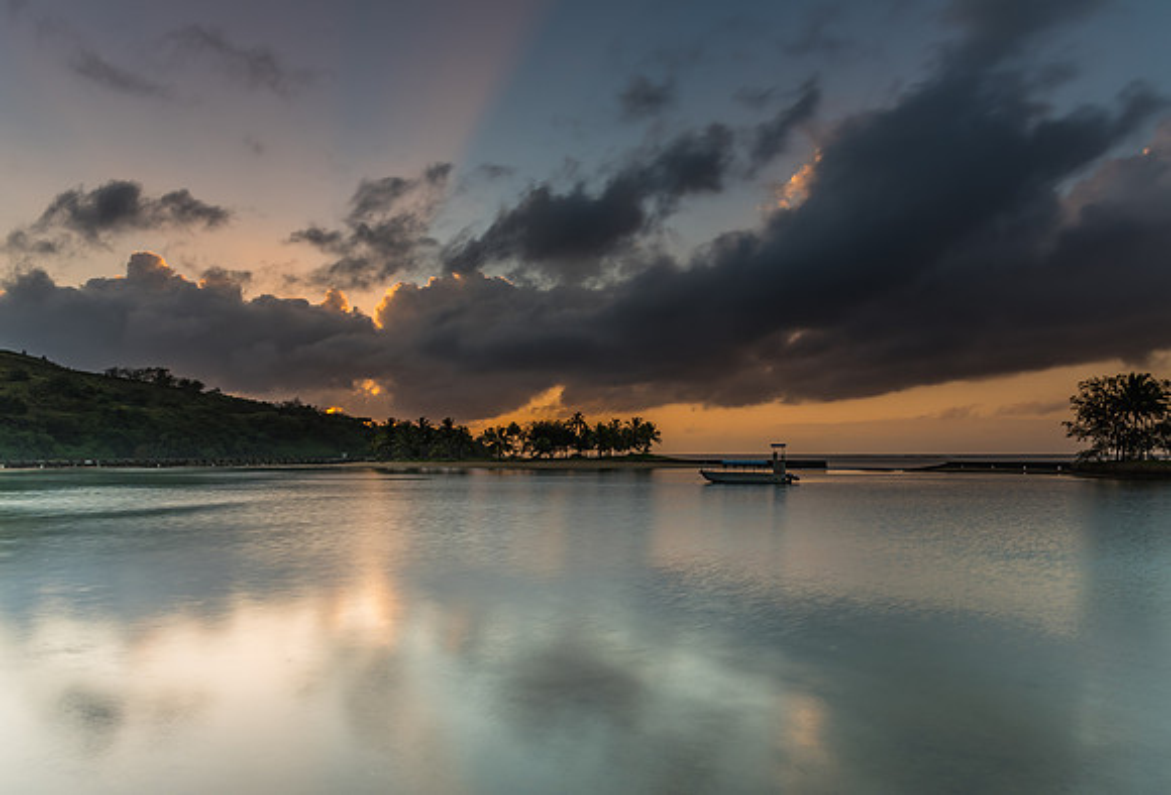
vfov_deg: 52.7
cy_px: 398
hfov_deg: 72.2
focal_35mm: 25
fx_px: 803
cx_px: 590
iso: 50
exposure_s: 1.6
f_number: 9
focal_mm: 16
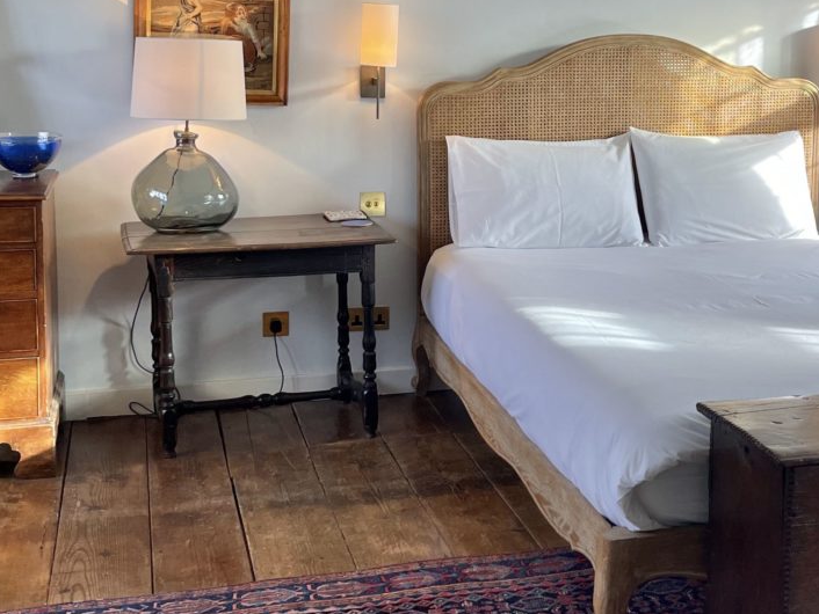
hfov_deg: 35.4
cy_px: 151
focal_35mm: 53
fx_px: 1254
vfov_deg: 27.2
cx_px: 603
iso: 50
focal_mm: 5.1
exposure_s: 1/100
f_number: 1.6
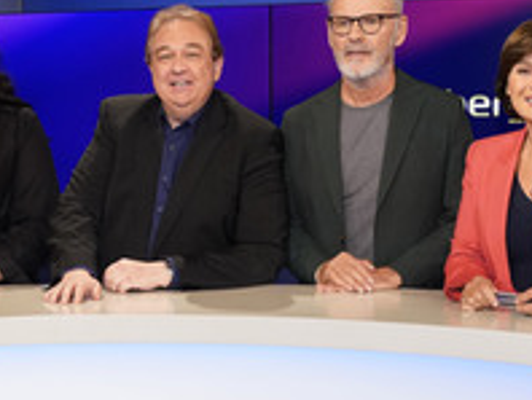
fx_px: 1077
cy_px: 188
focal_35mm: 70
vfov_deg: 21.1
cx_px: 122
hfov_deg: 27.3
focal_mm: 32
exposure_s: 1/125
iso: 2000
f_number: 5
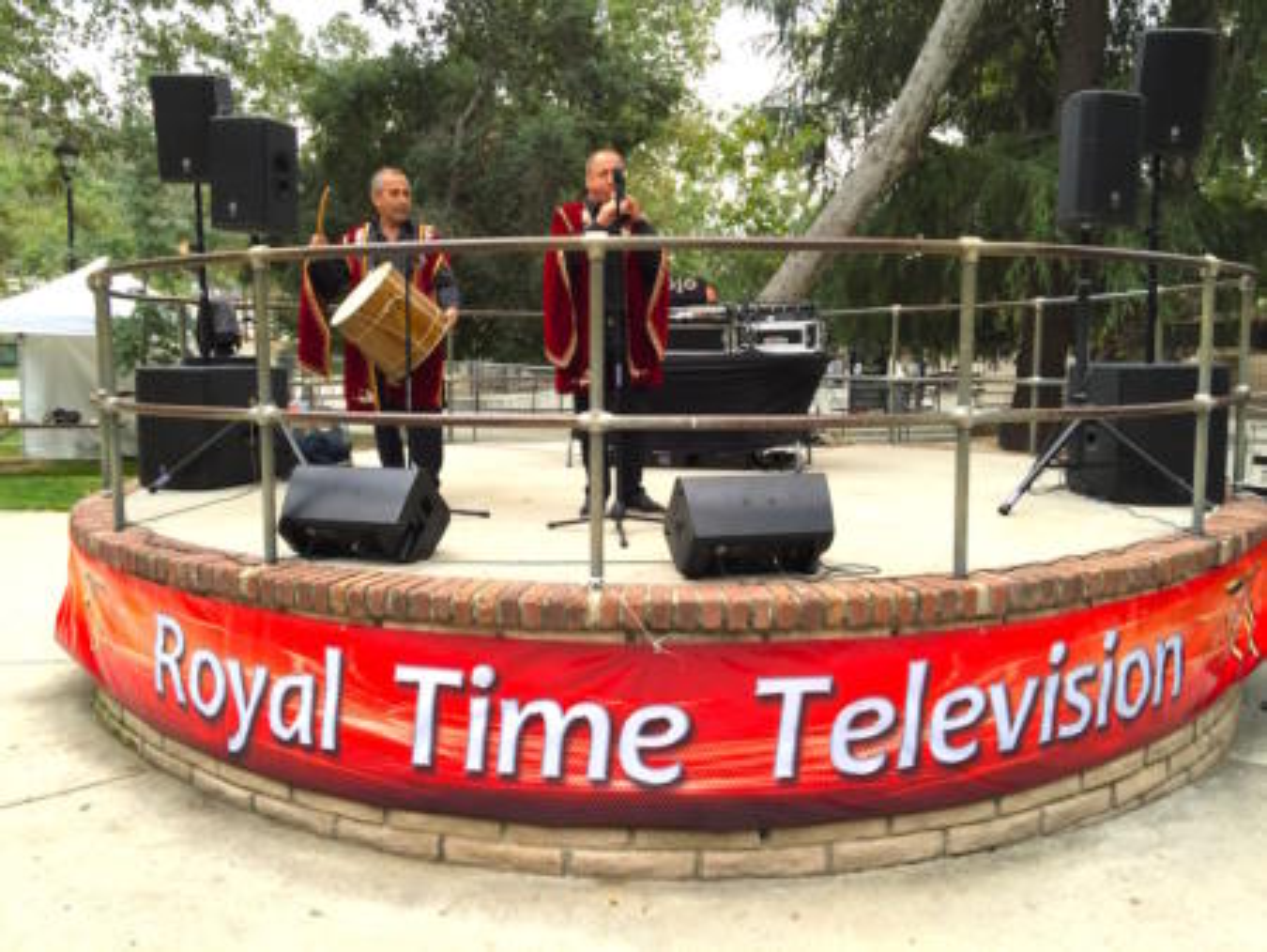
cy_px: 476
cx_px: 634
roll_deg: -0.6
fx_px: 1062
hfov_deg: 61.6
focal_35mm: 29
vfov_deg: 48.3
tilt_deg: -5.4
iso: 32
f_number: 2.2
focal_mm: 4.15
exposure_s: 1/439
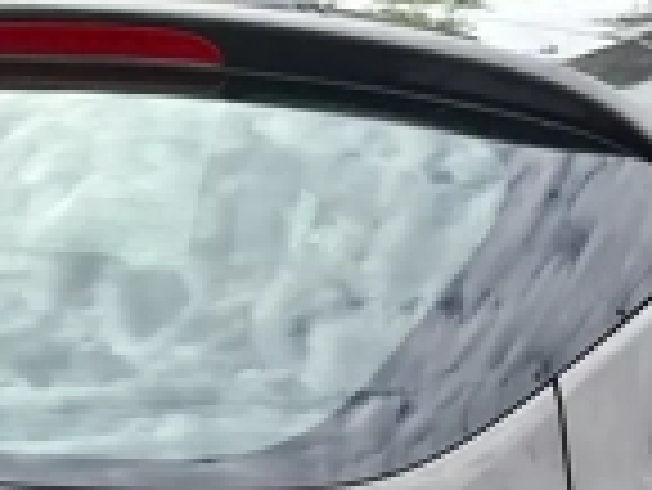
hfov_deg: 20.2
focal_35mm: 95
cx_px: 607
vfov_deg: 15.0
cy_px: 589
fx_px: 1791
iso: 50
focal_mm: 5.54
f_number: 1.8
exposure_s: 1/613
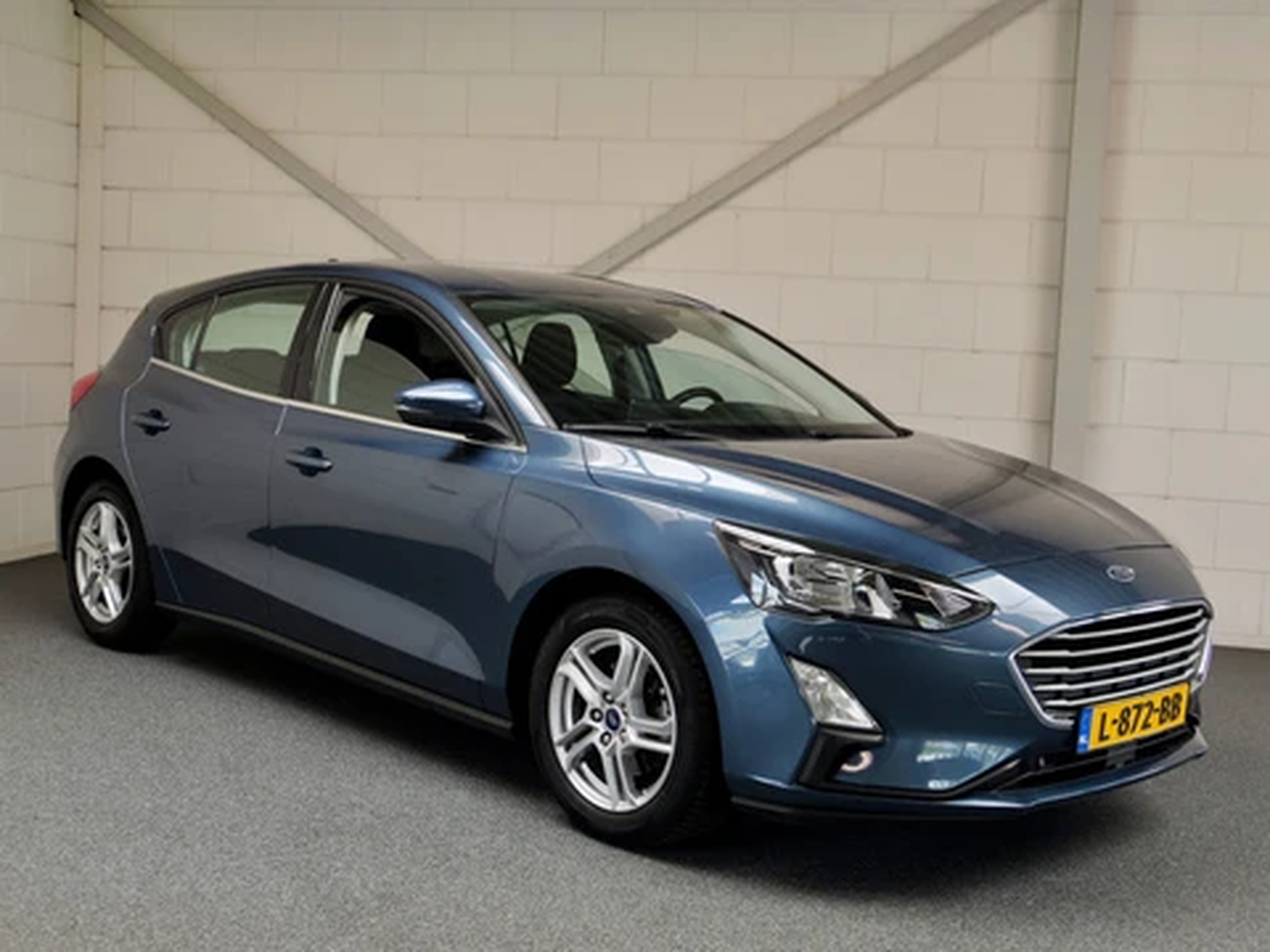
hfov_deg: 44.8
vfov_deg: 34.3
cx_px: 635
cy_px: 476
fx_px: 1541
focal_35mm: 42
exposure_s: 1/60
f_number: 2.5
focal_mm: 19.1
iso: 125
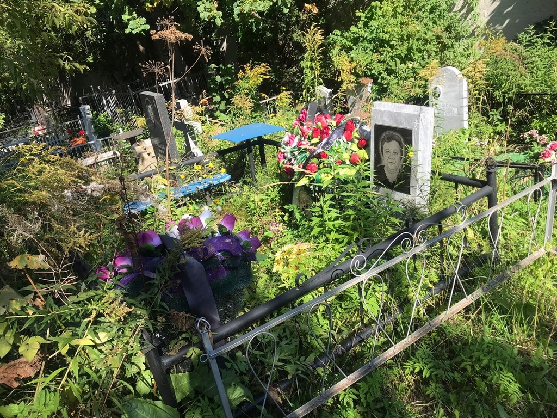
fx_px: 451
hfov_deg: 63.4
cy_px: 209
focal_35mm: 28
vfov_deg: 49.7
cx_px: 278
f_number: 1.8
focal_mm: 3.99
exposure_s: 1/840
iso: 20
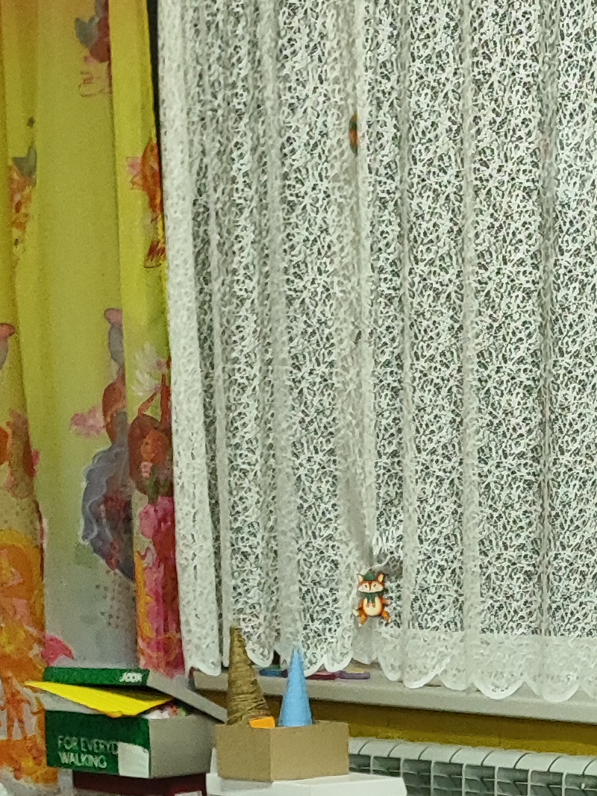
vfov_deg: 18.9
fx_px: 2070
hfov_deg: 16.3
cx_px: 451
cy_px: 1228
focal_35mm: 90
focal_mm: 5.89
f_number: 1.89
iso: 811
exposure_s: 1/50
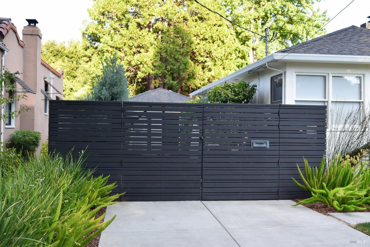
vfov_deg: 31.9
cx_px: 185
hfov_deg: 46.4
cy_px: 124
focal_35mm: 42
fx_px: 432
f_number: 9
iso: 400
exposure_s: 1/125
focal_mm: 28
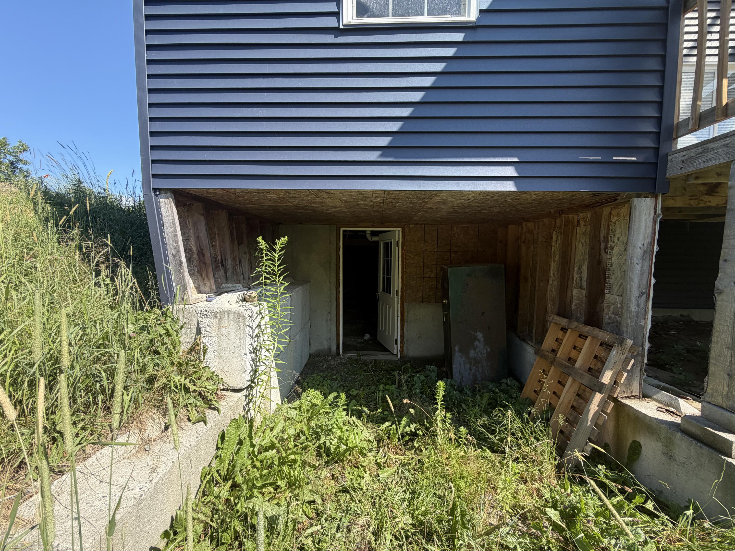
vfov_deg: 85.7
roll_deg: -0.9
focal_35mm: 14
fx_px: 297
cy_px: 276
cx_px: 368
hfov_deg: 102.1
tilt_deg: -3.0
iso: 40
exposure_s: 1/502
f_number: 2.2
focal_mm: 2.22
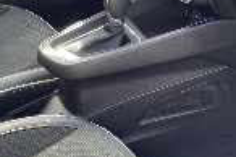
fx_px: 504
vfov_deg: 17.6
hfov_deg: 26.1
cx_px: 168
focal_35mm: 77
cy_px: 45
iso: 64
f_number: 1.6
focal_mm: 4.2
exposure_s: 1/121
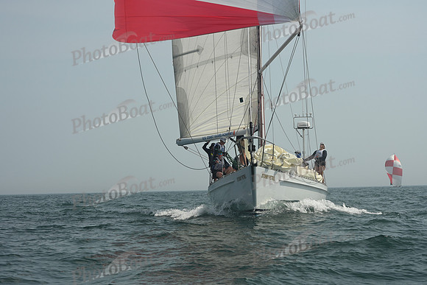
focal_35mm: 95
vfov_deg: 14.4
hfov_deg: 21.5
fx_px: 1127
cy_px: 142
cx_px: 214
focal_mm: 95
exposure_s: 1/1250
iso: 320
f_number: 10
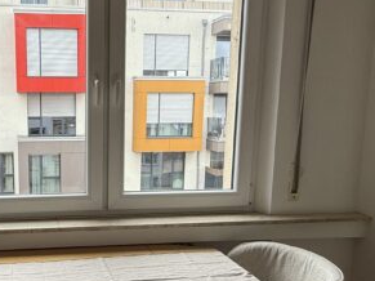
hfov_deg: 47.9
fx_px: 401
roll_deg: -0.2
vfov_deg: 38.5
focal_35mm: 37
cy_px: 171
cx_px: 86
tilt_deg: -9.3
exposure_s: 1/99
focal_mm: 2.22
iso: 64
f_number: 2.2
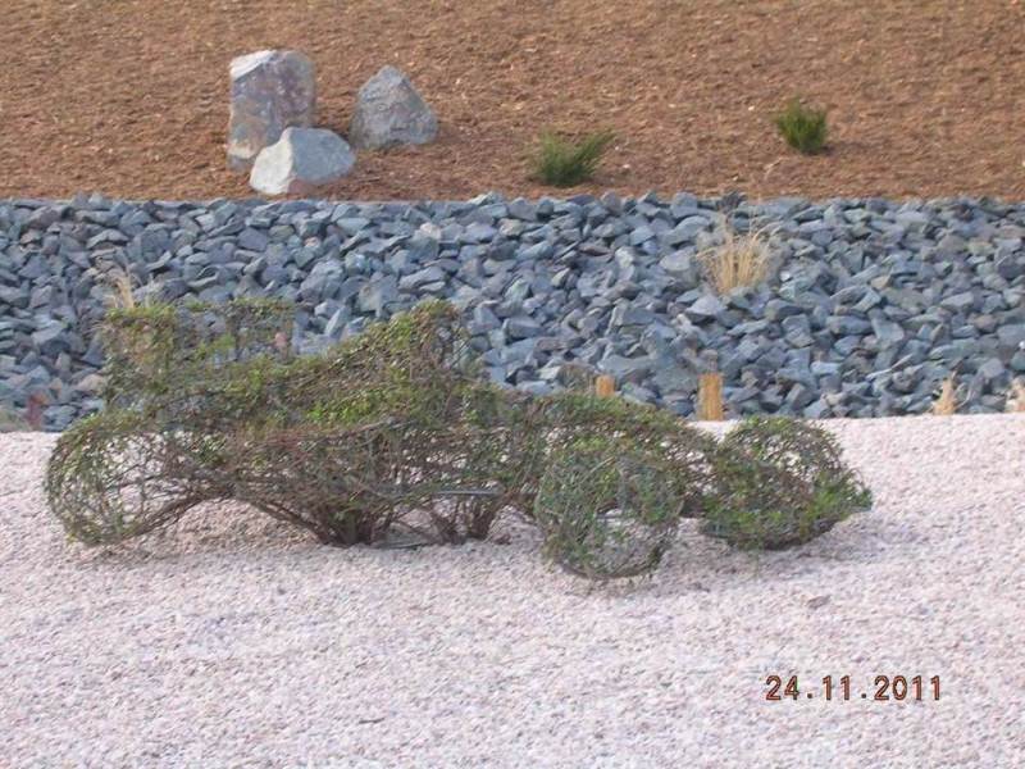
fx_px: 3405
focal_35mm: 115
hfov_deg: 17.1
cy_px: 384
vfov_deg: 12.9
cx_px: 512
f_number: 4.9
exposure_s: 1/29.5
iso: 50
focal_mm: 17.4
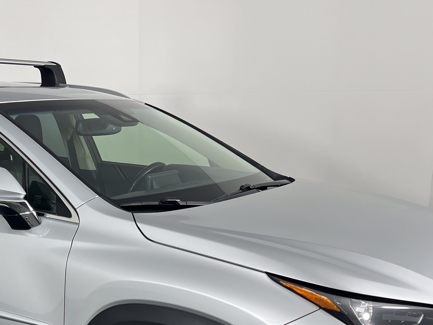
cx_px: 115
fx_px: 713
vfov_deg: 24.8
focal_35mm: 57
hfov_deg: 33.2
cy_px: 300
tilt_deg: -16.2
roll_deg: +0.2
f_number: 1.5
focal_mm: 5.7
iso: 40
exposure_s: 1/217
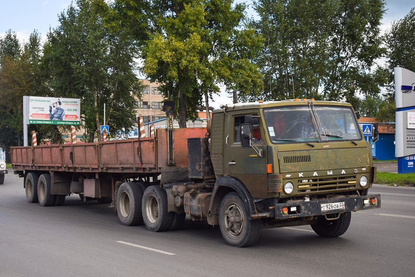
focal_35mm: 48
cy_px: 138
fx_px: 553
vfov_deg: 28.1
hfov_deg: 41.1
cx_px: 208
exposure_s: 1/1000
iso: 200
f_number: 5
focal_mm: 32
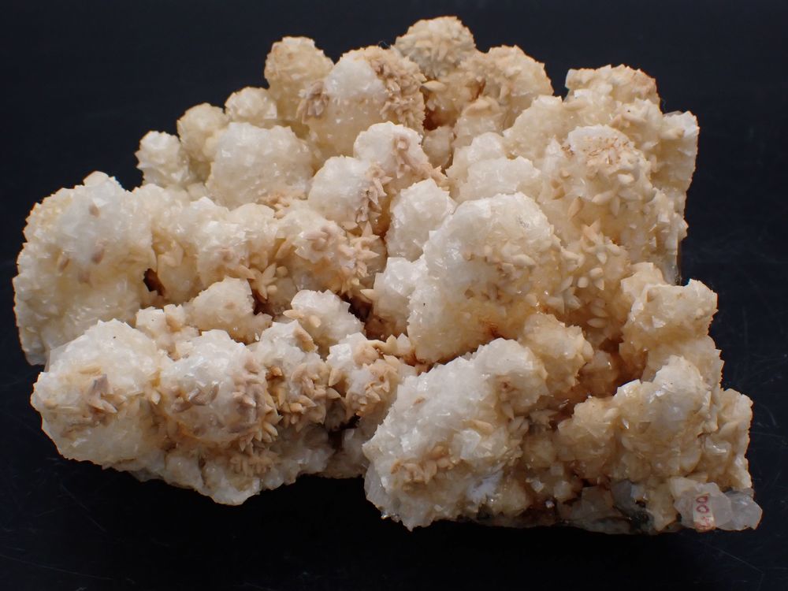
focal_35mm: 100
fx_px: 2276
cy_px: 296
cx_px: 394
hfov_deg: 19.6
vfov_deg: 14.8
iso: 320
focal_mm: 18
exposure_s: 1/400
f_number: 6.3
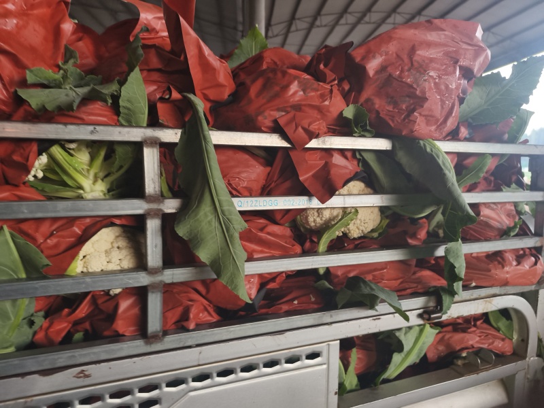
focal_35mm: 23
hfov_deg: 73.9
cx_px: 272
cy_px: 204
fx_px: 361
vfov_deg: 58.9
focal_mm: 5.84
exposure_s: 1/50
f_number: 1.6
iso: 500
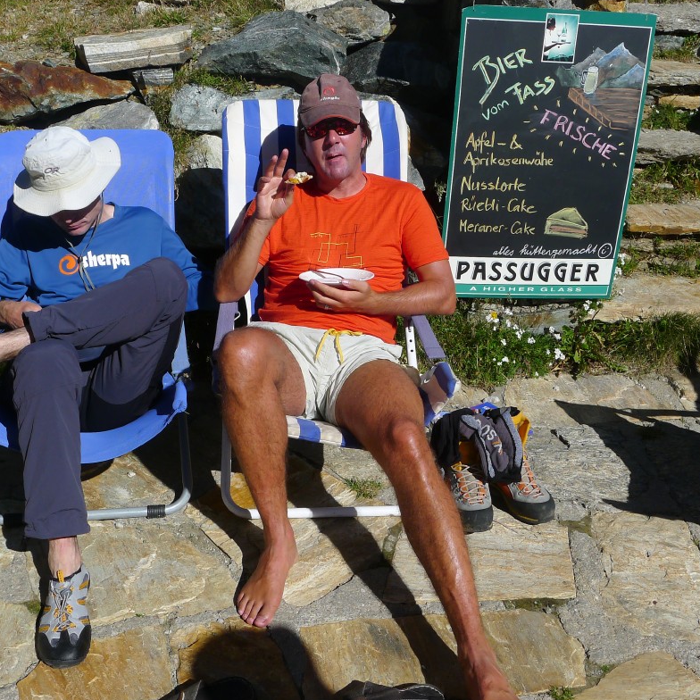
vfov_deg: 42.8
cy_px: 347
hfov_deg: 42.8
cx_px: 306
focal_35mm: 39
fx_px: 892
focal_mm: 6.4
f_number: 4.5
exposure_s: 1/1000
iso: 80
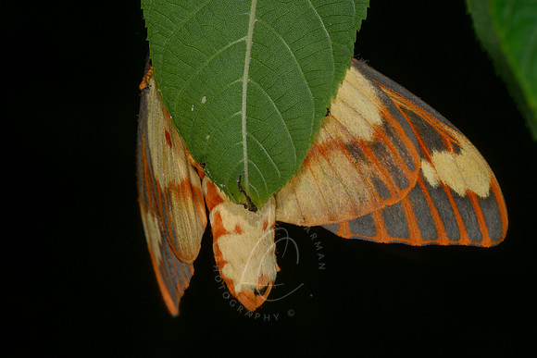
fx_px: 2563
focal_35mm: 172
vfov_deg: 8.0
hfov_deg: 12.0
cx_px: 268
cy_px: 255
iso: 64
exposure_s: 1/250
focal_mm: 105
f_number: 18
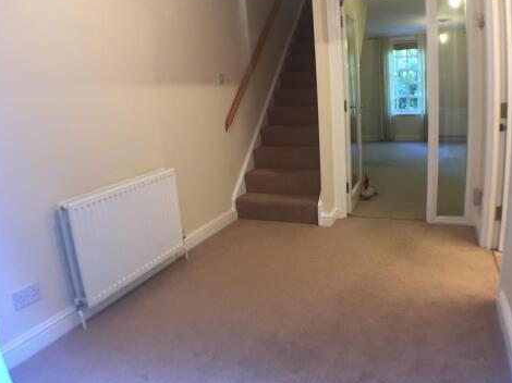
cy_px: 170
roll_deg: +3.0
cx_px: 278
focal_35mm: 36
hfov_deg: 51.3
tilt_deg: -10.9
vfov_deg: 39.6
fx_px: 532
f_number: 2.2
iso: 100
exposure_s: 1/33
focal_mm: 4.15
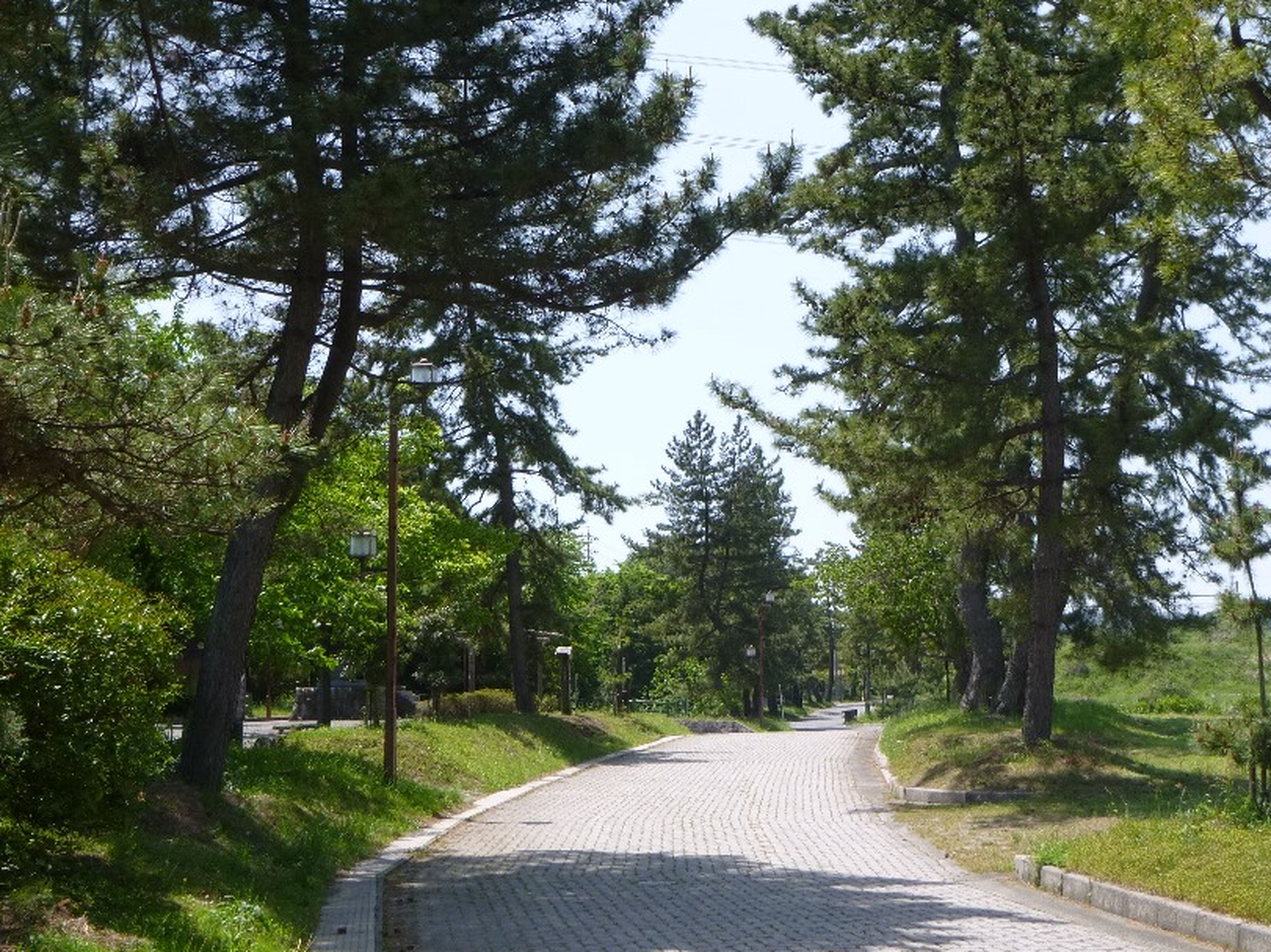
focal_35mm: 48
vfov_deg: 30.3
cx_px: 696
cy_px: 468
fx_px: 1762
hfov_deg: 39.6
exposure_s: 1/250
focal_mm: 6.8
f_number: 4.5
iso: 100
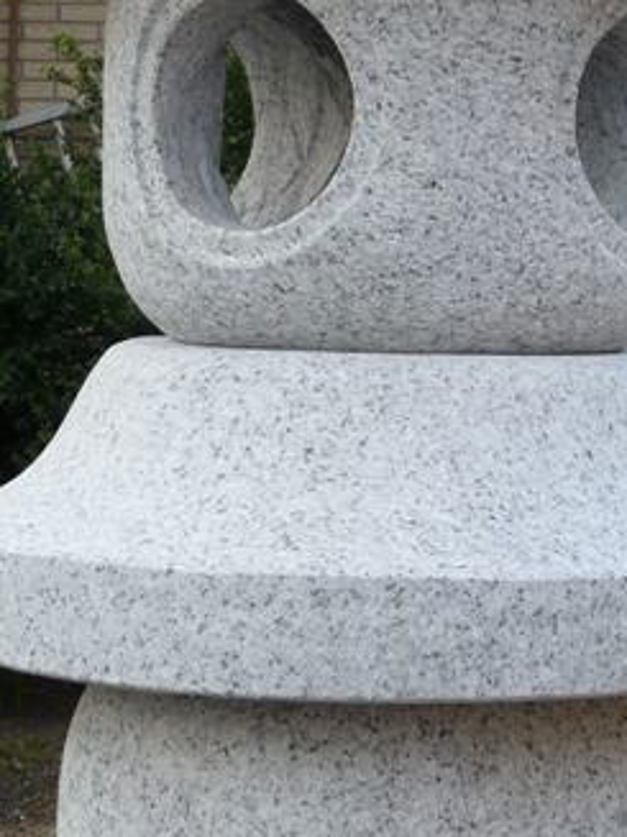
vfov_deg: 17.8
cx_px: 420
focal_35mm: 110
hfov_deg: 13.4
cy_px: 184
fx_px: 2658
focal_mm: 7.6
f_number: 4.1
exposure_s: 1/60
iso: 100
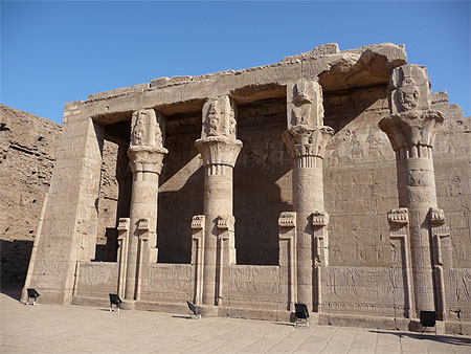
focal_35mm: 28
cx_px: 236
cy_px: 177
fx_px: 381
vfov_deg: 49.8
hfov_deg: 63.4
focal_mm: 4.7
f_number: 3.3
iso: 100
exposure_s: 1/1000
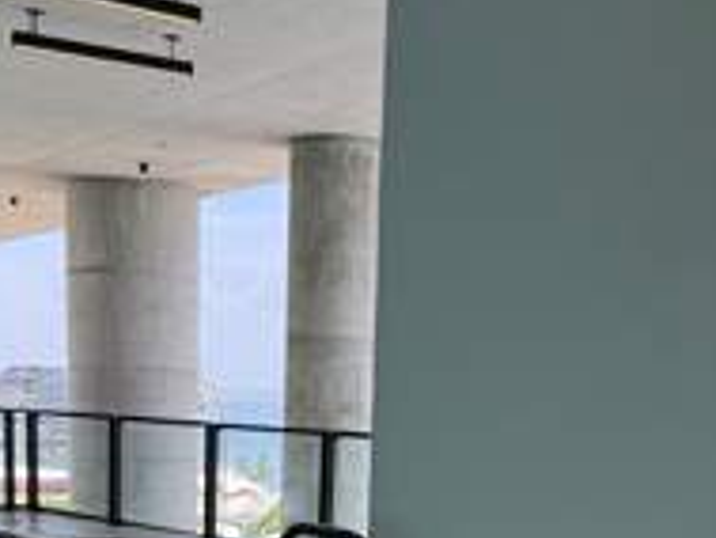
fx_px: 1263
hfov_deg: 31.6
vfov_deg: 22.6
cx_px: 318
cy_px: 599
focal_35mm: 61
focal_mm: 6.76
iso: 80
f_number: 1.78
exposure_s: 1/665
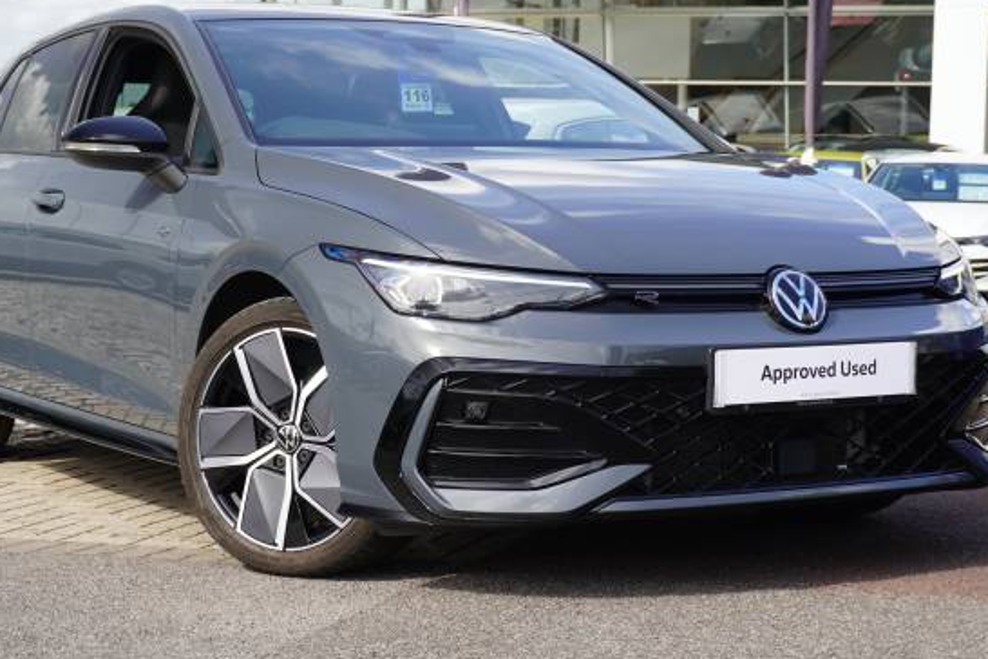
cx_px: 456
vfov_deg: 18.0
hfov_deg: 26.8
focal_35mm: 76
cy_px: 301
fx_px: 2074
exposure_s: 1/80
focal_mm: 43
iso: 100
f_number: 6.3
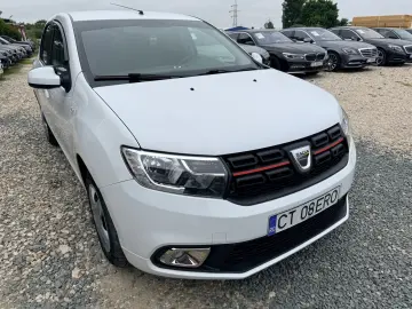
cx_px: 206
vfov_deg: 56.8
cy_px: 154
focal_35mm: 24
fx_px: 286
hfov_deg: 71.6
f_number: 1.78
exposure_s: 1/4673
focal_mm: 6.76
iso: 80
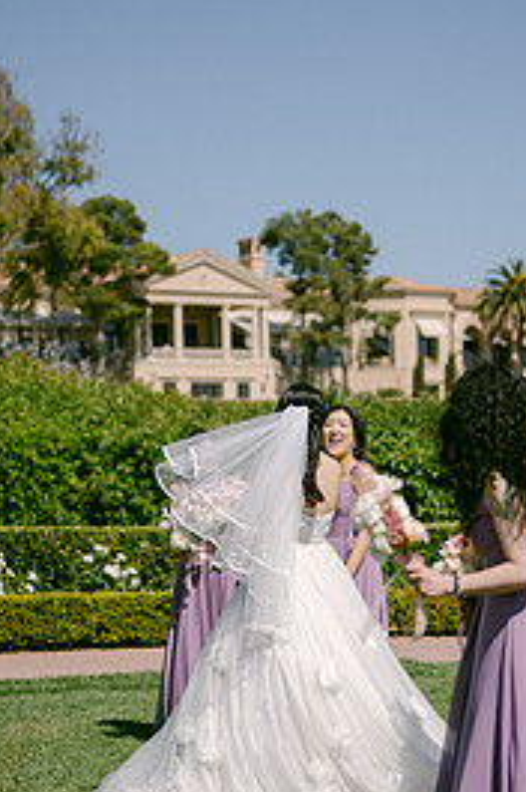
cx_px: 341
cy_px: 442
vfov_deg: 23.9
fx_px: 1868
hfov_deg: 16.0
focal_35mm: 85
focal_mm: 50
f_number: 1.8
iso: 64
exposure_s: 1/8000
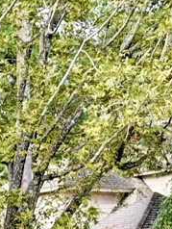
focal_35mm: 228
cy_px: 334
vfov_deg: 8.5
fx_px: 1508
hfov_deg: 6.5
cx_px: 46
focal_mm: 26
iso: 400
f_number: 8
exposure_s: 1/160
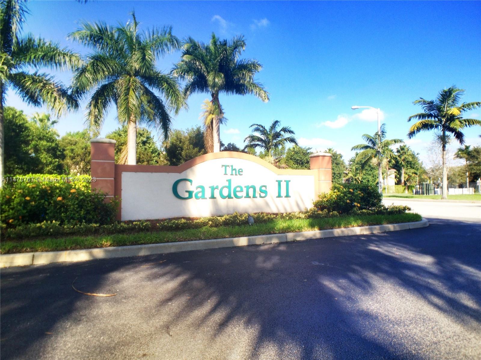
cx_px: 240
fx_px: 486
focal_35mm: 35
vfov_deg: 40.7
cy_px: 180
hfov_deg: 52.7
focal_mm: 4.28
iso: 50
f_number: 2.4
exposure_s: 1/736
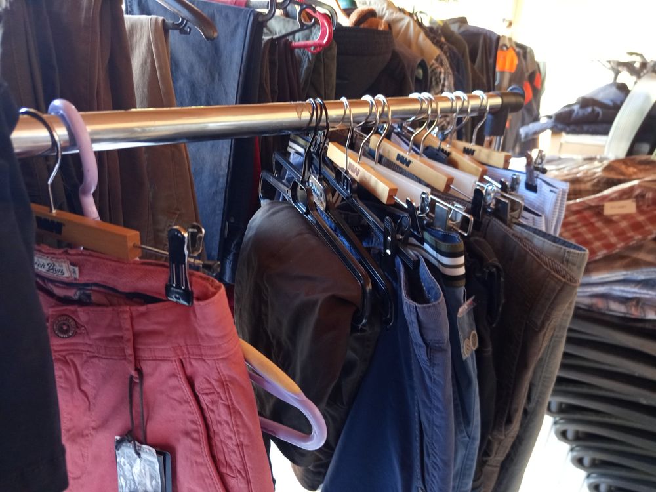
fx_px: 455
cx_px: 328
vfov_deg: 56.8
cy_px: 246
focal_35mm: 24
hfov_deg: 71.6
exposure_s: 1/16.7
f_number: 1.7
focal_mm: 5.24
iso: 495
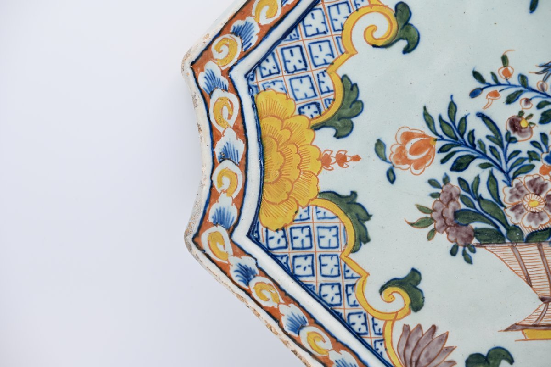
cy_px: 184
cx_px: 276
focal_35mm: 200
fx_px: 3061
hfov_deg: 10.3
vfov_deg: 6.9
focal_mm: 200
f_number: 10
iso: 100
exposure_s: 1/25
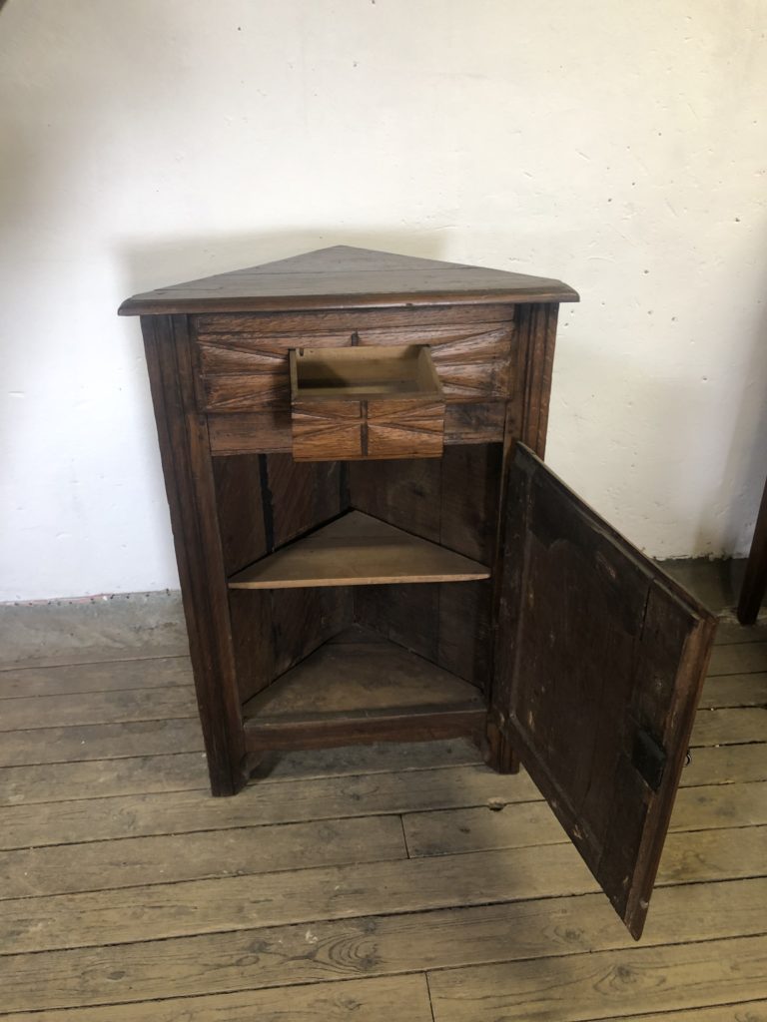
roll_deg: -1.2
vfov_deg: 63.4
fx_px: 827
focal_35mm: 28
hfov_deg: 49.7
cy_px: 511
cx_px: 384
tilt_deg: -28.3
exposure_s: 1/17
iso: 50
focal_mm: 4
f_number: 1.8
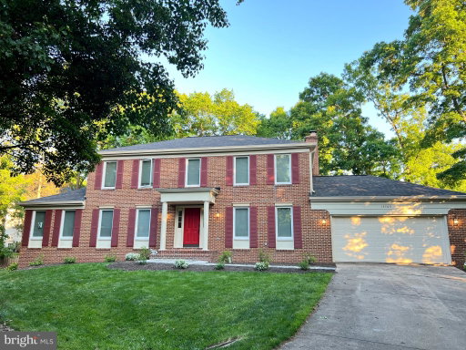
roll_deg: -0.1
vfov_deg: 53.1
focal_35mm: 26
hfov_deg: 67.3
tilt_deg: +13.1
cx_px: 233
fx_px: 350
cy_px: 175
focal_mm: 5.7
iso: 40
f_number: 1.5
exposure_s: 1/121
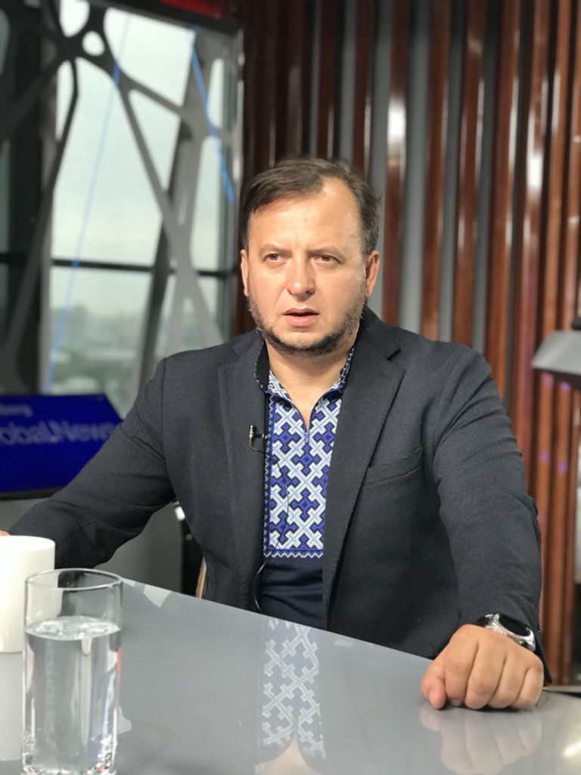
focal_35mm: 57
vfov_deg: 33.8
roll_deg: -2.1
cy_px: 388
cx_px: 290
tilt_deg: -3.4
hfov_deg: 25.7
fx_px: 1276
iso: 200
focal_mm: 6.6
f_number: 2.8
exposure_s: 1/60
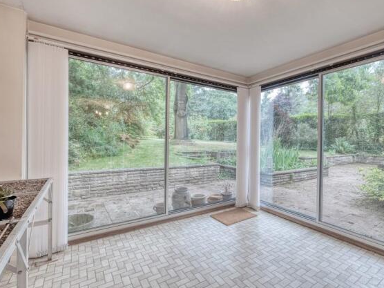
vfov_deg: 74.7
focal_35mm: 17
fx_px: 189
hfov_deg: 90.5
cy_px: 142
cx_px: 217
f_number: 8
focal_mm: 10
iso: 250
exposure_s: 1/6
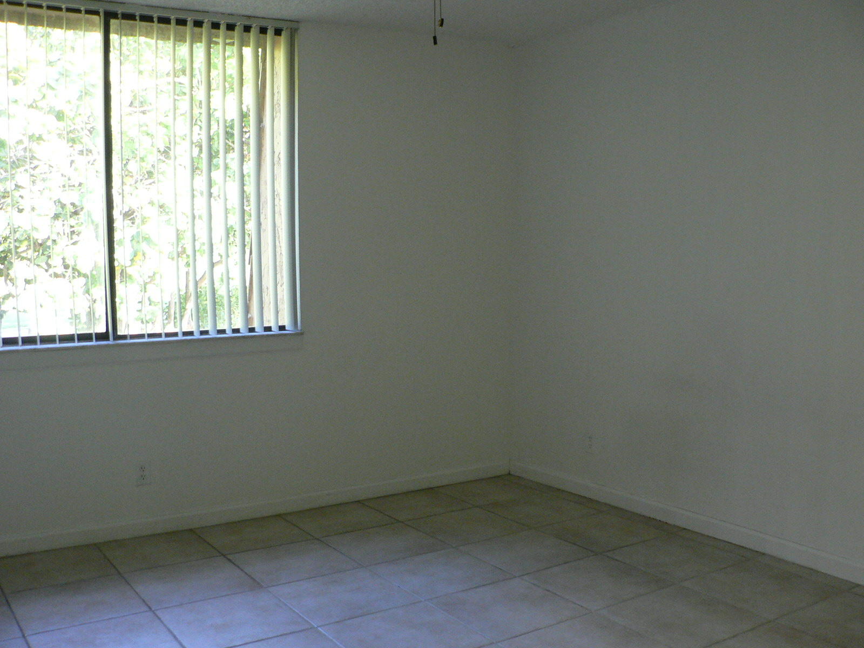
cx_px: 432
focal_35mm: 36
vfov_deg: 39.7
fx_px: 899
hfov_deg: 51.4
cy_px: 324
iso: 200
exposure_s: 1/30
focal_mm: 6
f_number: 2.8
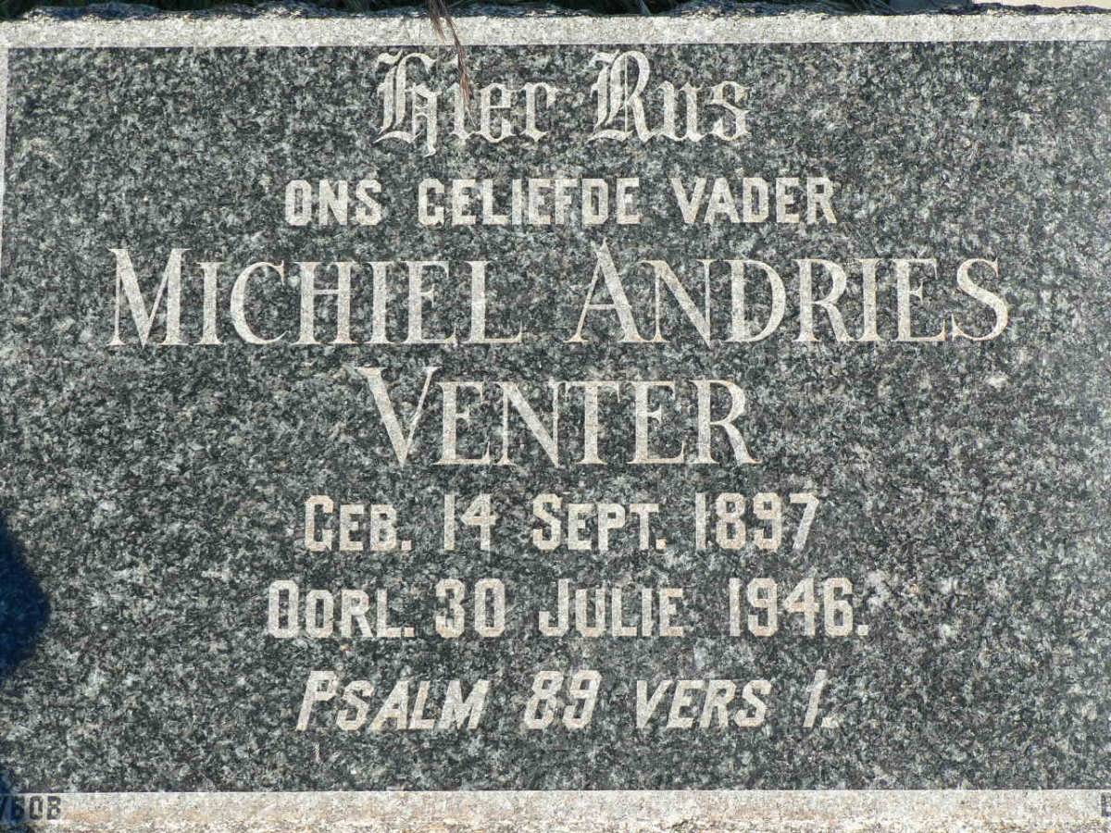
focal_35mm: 99
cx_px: 556
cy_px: 416
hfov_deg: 19.8
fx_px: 3177
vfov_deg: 14.9
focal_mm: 16.5
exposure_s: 1/320
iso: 100
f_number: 4
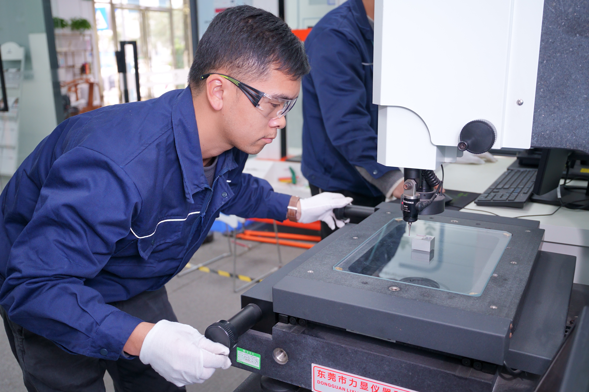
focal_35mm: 34
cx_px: 294
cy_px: 196
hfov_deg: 55.8
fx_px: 556
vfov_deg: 38.9
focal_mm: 34
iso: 1000
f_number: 4
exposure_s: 1/125
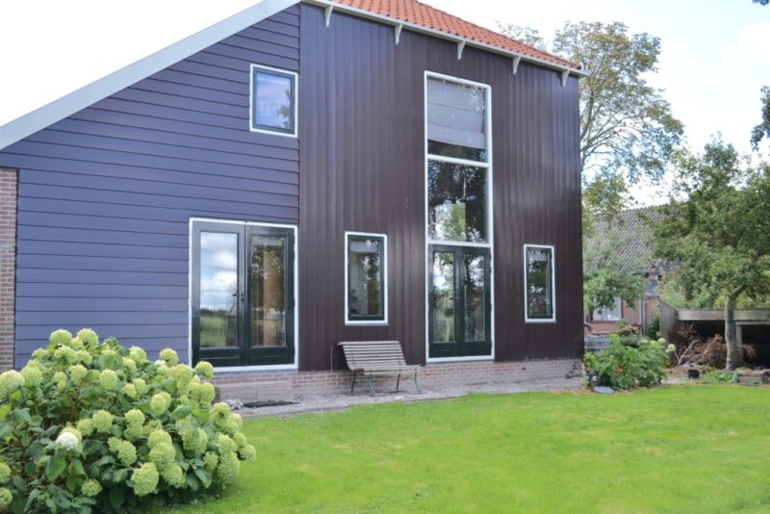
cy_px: 257
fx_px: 834
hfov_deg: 49.5
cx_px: 385
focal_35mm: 39
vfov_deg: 34.2
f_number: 4.2
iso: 100
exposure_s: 1/160
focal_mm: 26
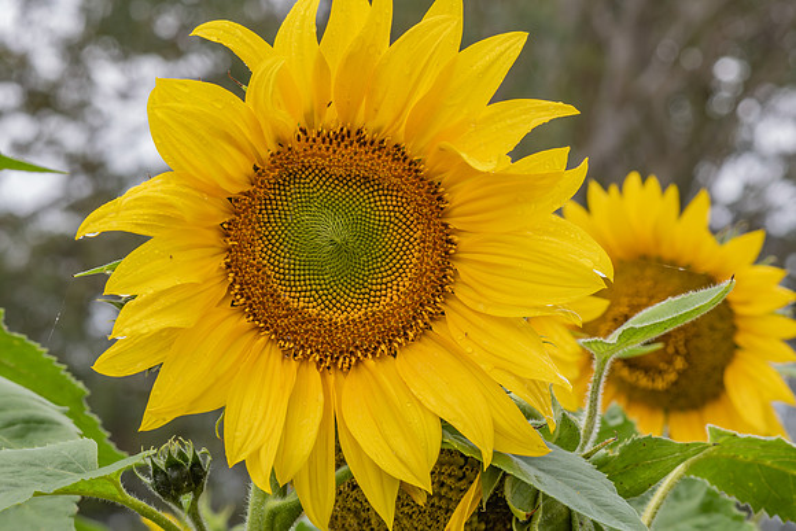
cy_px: 266
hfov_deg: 13.1
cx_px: 398
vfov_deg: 8.7
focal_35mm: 157
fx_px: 3472
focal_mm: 105
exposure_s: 1/2
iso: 100
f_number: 16
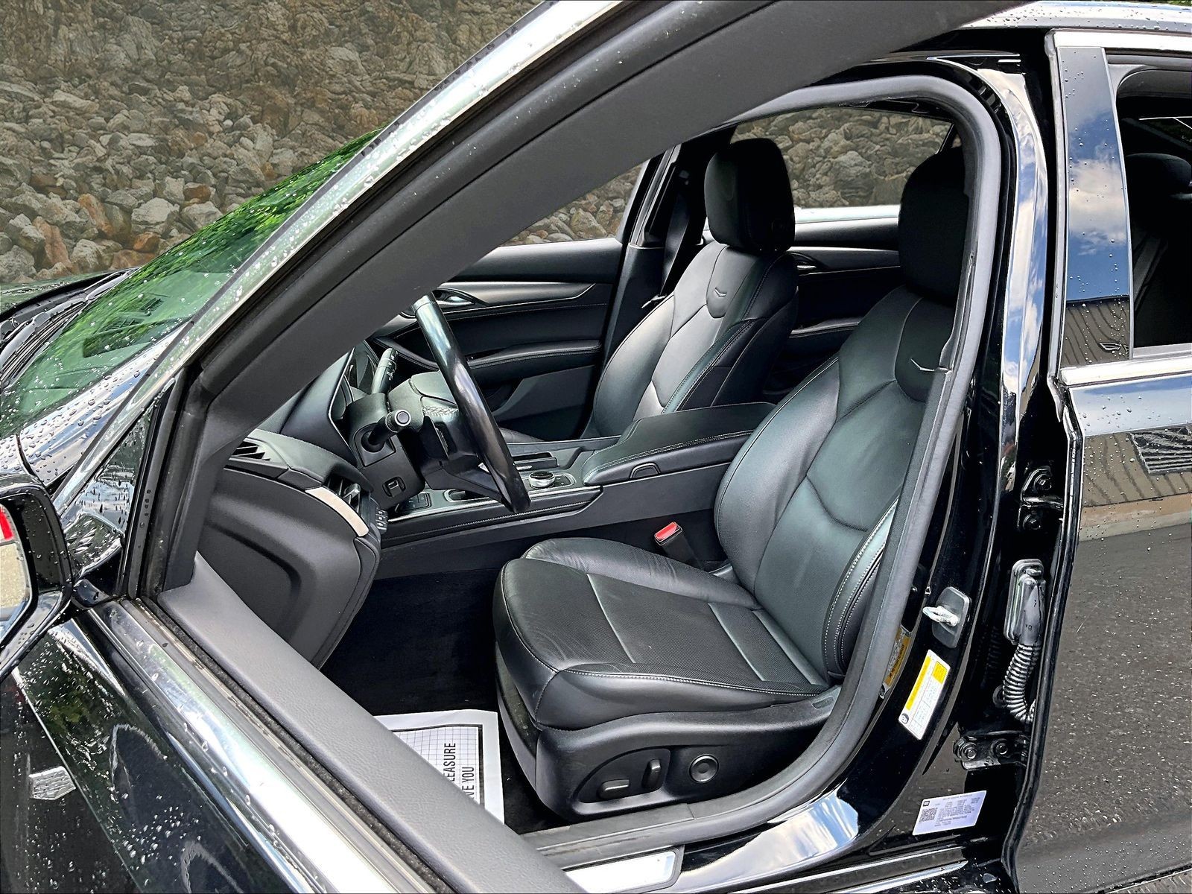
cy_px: 447
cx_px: 596
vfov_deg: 48.2
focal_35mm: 29
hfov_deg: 61.7
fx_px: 999
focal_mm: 3
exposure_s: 1/122
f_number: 1.8
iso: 40
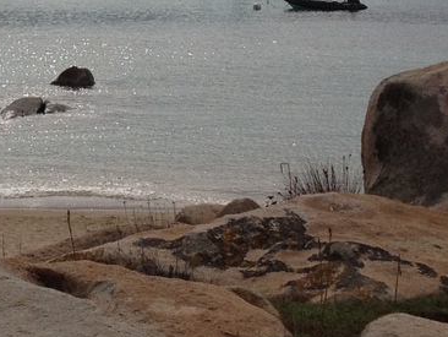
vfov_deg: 9.6
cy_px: -32
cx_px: -109
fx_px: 1981
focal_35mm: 153
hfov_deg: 12.6
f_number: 2.4
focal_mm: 4.28
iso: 64
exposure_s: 1/5025
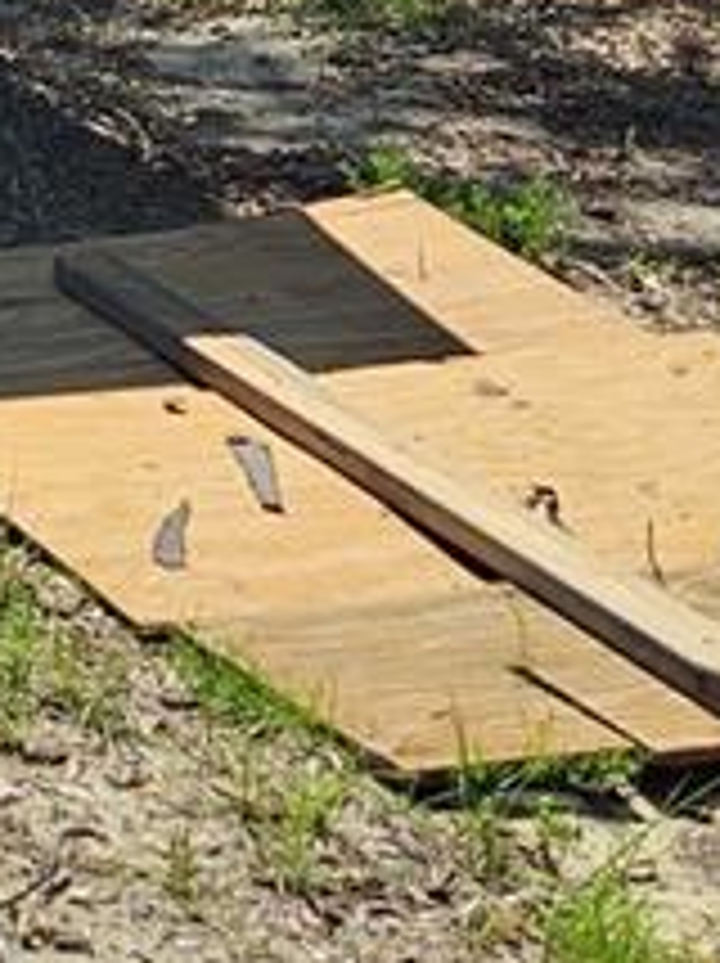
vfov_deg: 14.6
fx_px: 3585
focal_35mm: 129
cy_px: -320
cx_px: -729
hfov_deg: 10.5
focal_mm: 5.4
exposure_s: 1/2296
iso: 25
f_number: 1.8
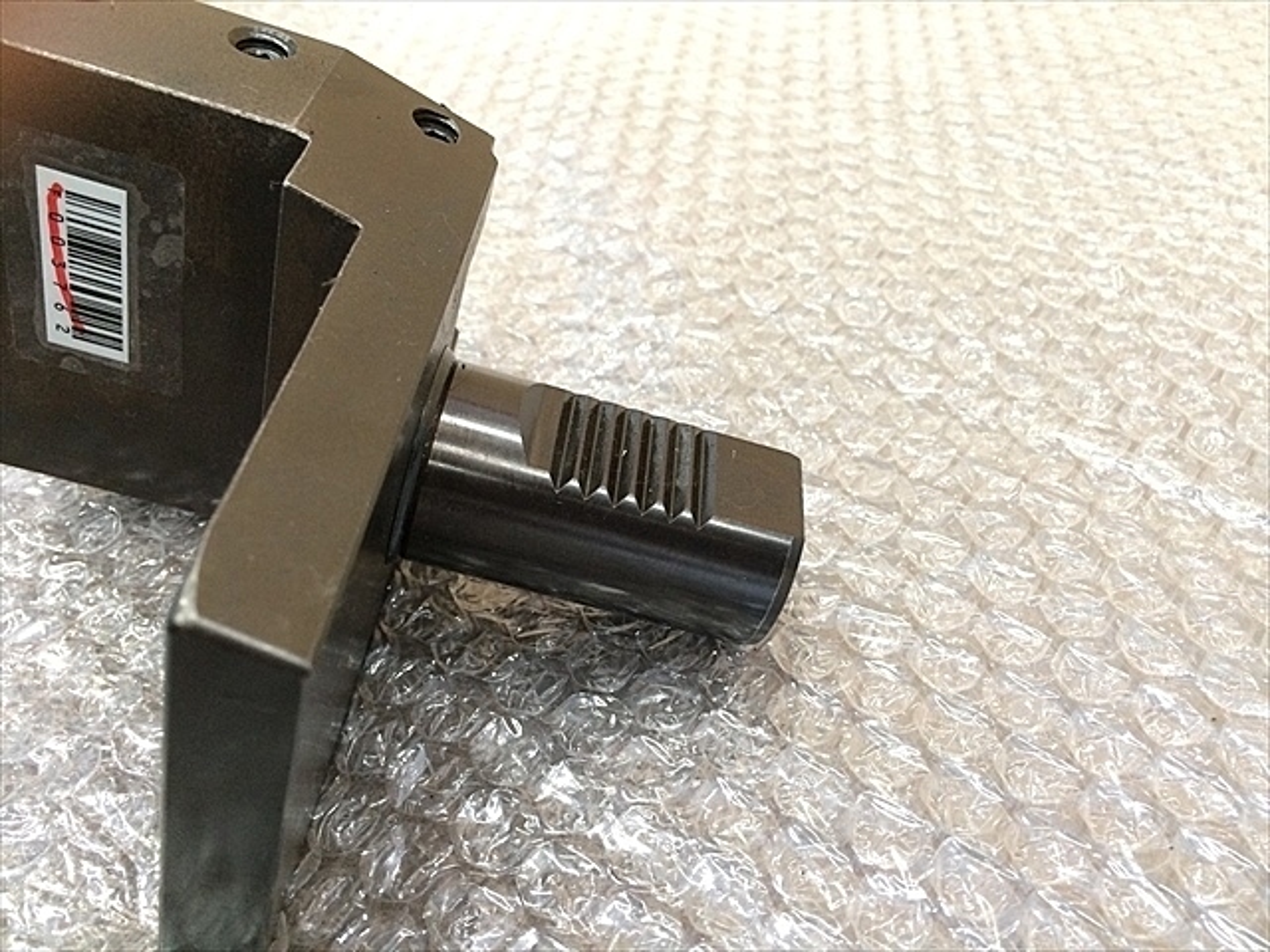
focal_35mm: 29
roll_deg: +1.1
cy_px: 476
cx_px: 635
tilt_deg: -42.9
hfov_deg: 61.7
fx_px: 1064
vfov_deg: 48.2
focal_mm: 4.15
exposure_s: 1/30
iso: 200
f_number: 2.2
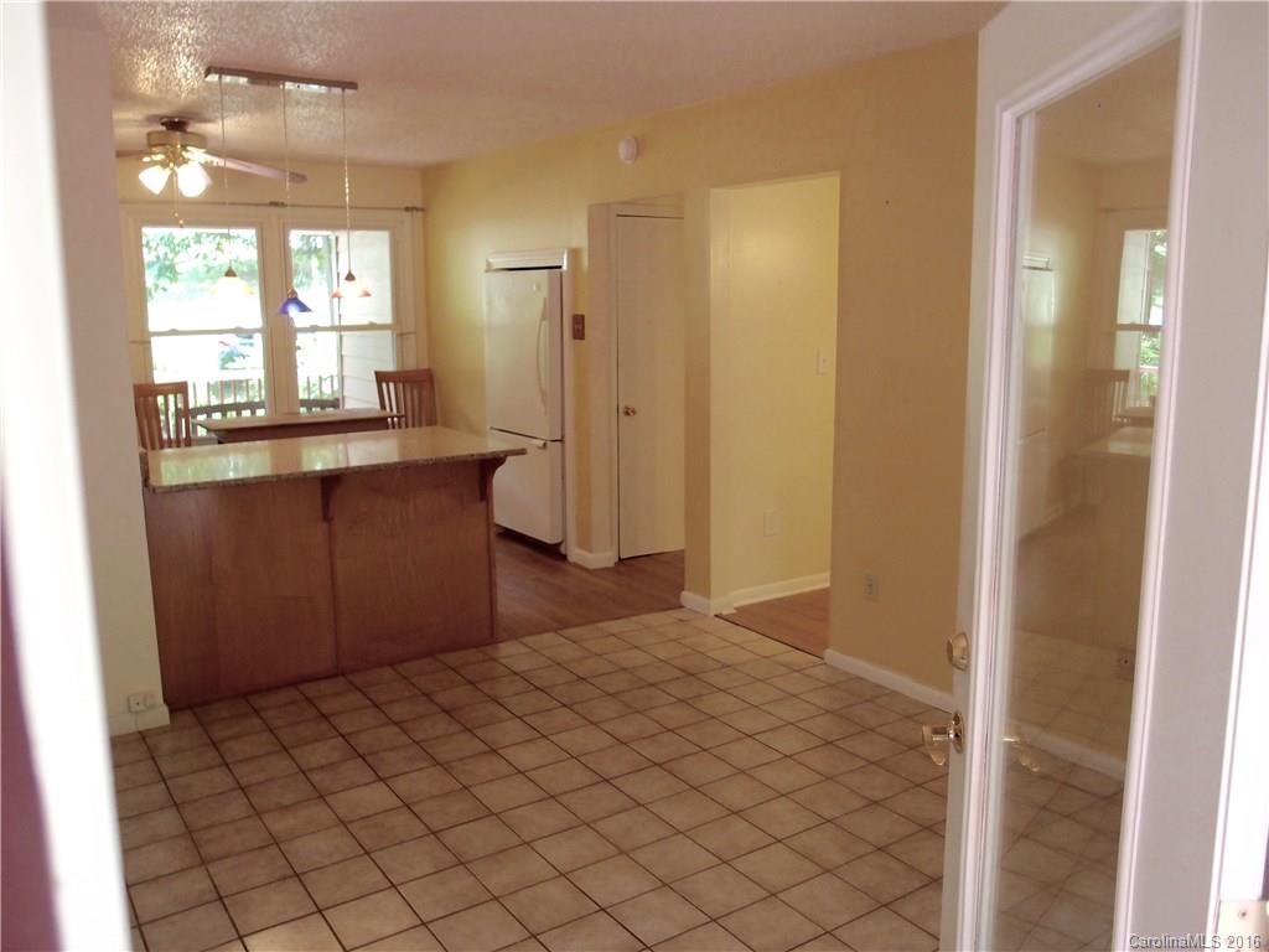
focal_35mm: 28
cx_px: 634
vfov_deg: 49.7
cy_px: 476
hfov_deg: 63.4
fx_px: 1026
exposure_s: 1/60
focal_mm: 6
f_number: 1.8
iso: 160
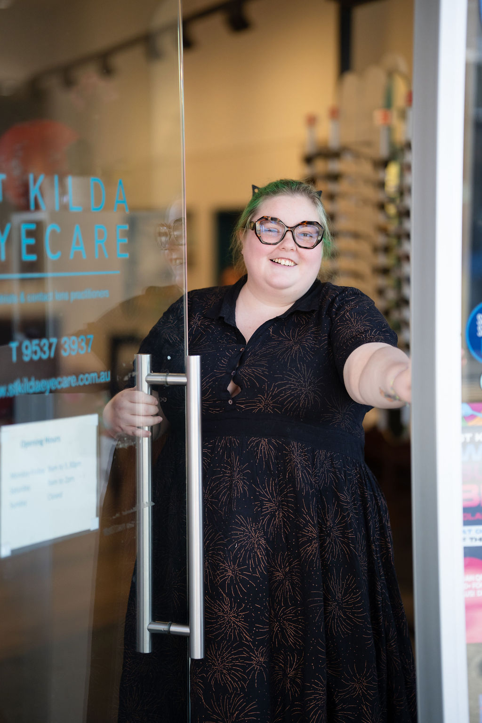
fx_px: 1707
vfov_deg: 23.9
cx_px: 241
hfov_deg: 16.1
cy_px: 362
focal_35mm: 85
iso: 800
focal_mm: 85
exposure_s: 1/1600
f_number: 1.4
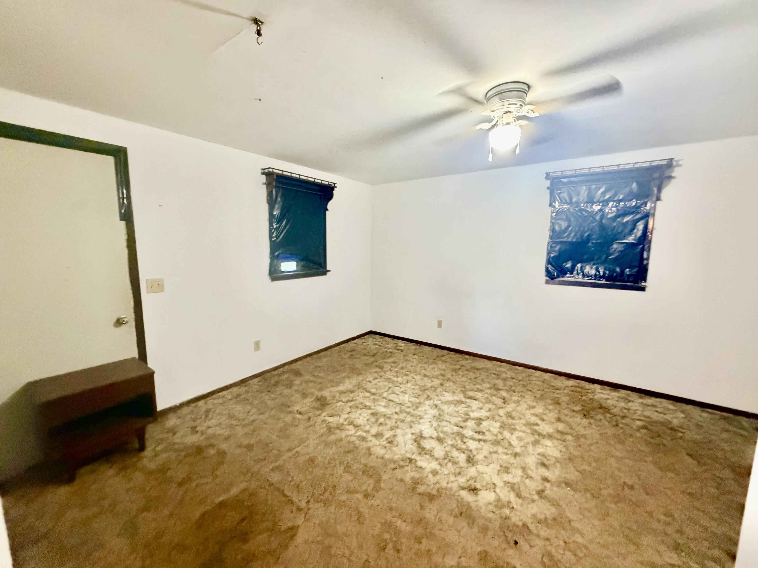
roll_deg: +1.0
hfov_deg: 102.1
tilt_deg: -6.9
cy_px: 284
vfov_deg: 85.7
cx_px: 379
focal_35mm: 14
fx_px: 307
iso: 640
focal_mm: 2.22
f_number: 2.2
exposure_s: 1/60
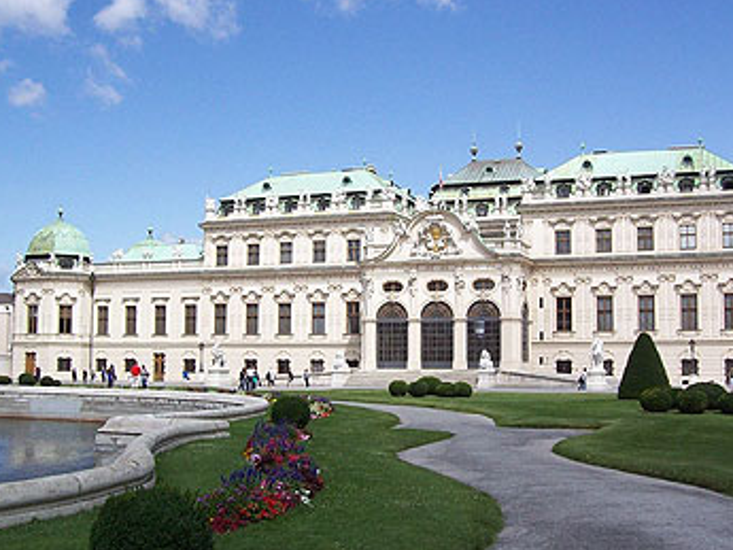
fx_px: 996
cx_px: 402
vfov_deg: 30.9
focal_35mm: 47
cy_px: 251
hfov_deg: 40.4
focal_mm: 6
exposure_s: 1/691
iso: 80
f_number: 4.8
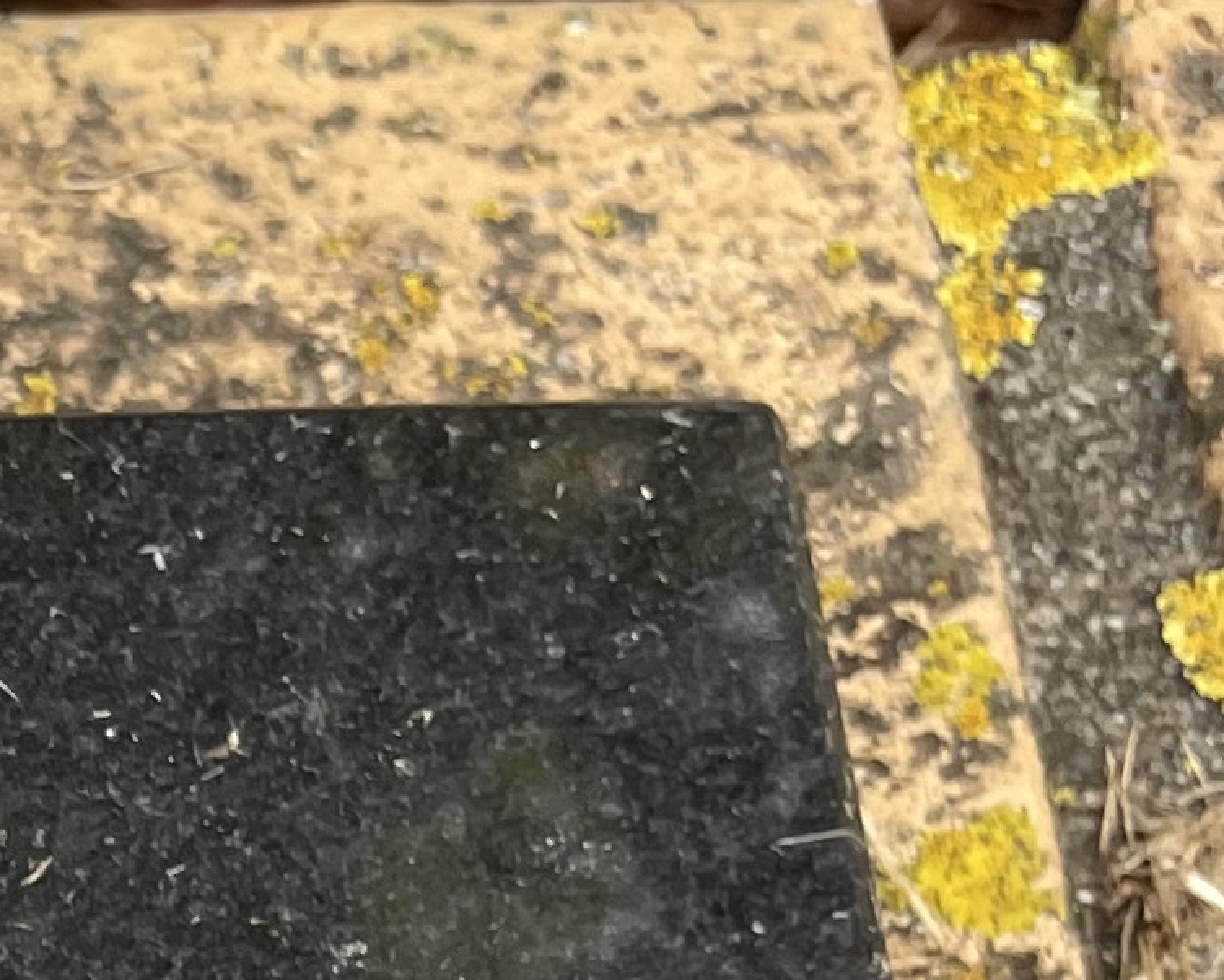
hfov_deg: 12.0
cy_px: 1714
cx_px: -1493
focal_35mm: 136
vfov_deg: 10.7
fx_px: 4928
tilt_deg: -54.1
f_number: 1.6
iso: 32
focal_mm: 4.2
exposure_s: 1/523
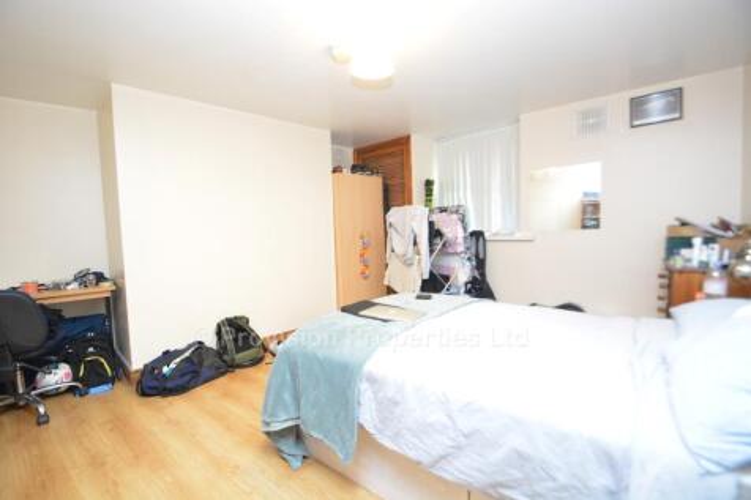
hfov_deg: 100.4
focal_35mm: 15
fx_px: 313
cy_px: 250
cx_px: 376
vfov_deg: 77.3
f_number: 3.5
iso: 1600
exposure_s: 1/30
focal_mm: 10
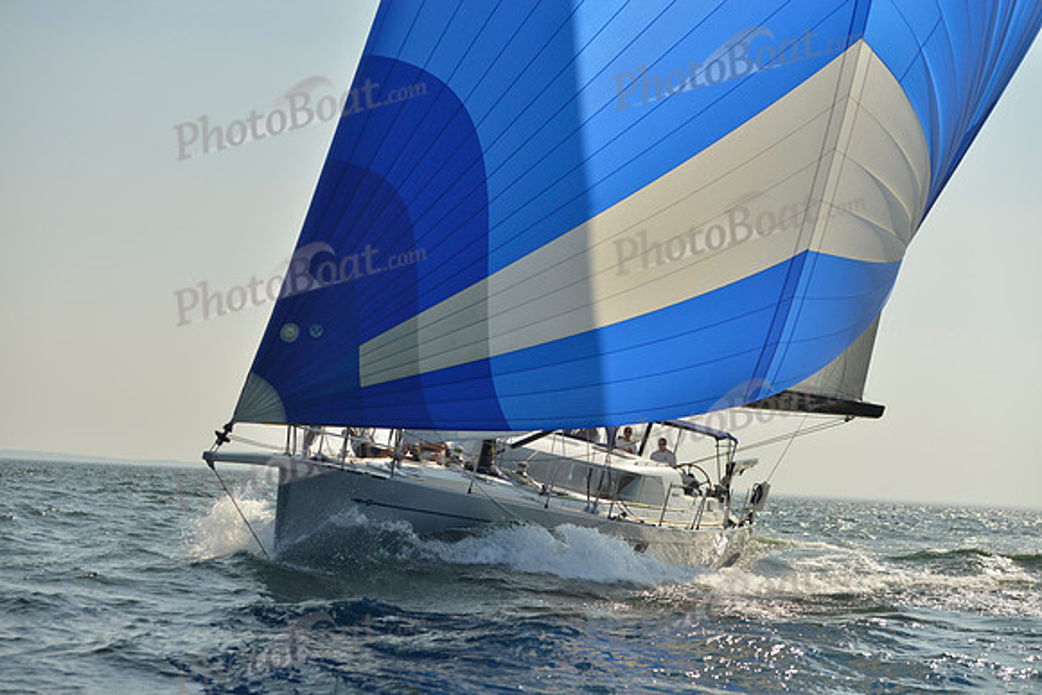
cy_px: 348
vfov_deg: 17.1
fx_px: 2316
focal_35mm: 80
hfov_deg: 25.4
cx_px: 521
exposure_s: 1/3200
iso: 200
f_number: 5
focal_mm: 80
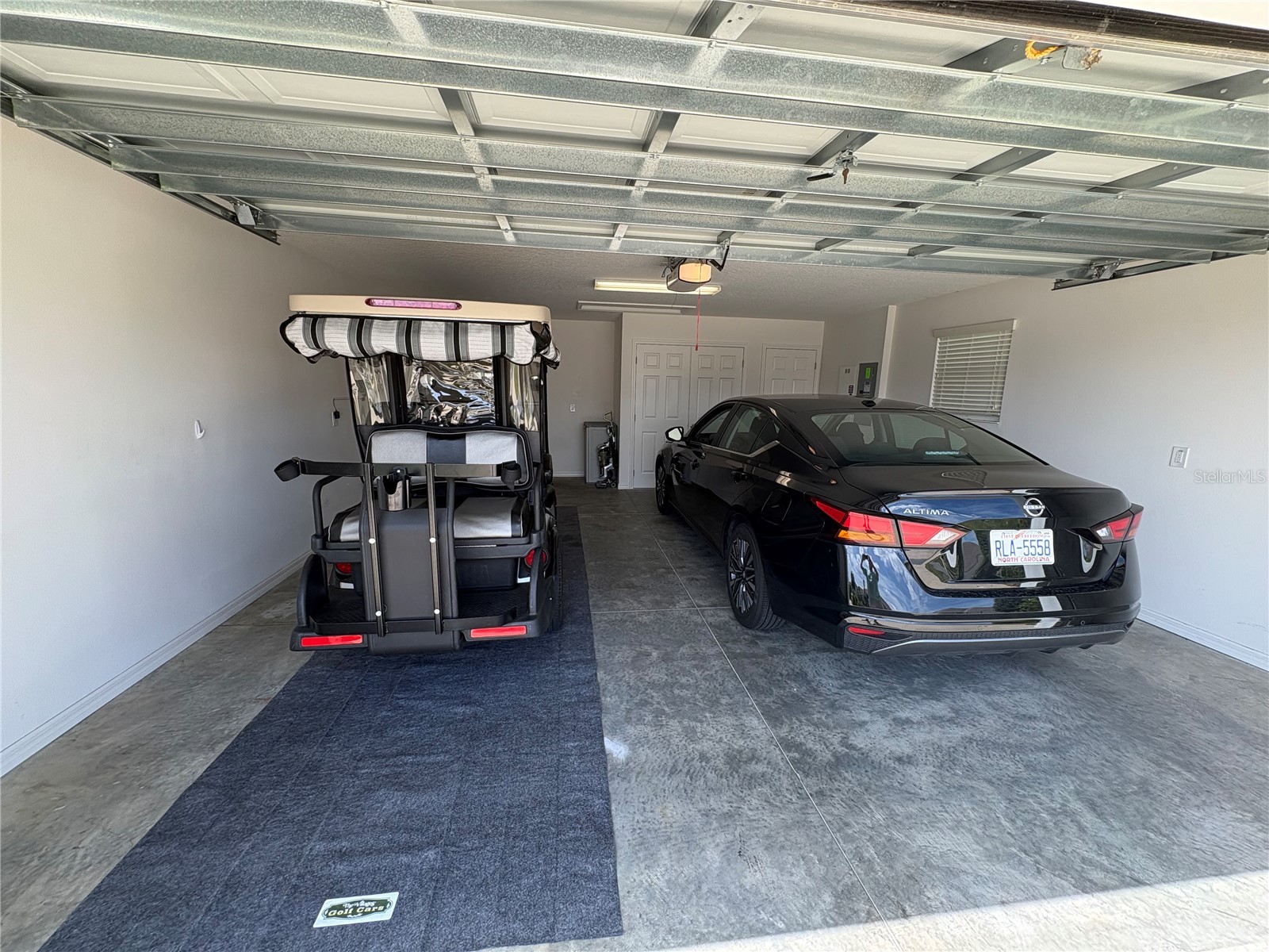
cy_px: 476
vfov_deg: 85.7
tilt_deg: -9.7
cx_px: 634
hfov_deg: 102.1
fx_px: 513
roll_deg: -1.6
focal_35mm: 14
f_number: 2.2
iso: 50
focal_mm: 2.22
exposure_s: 1/210
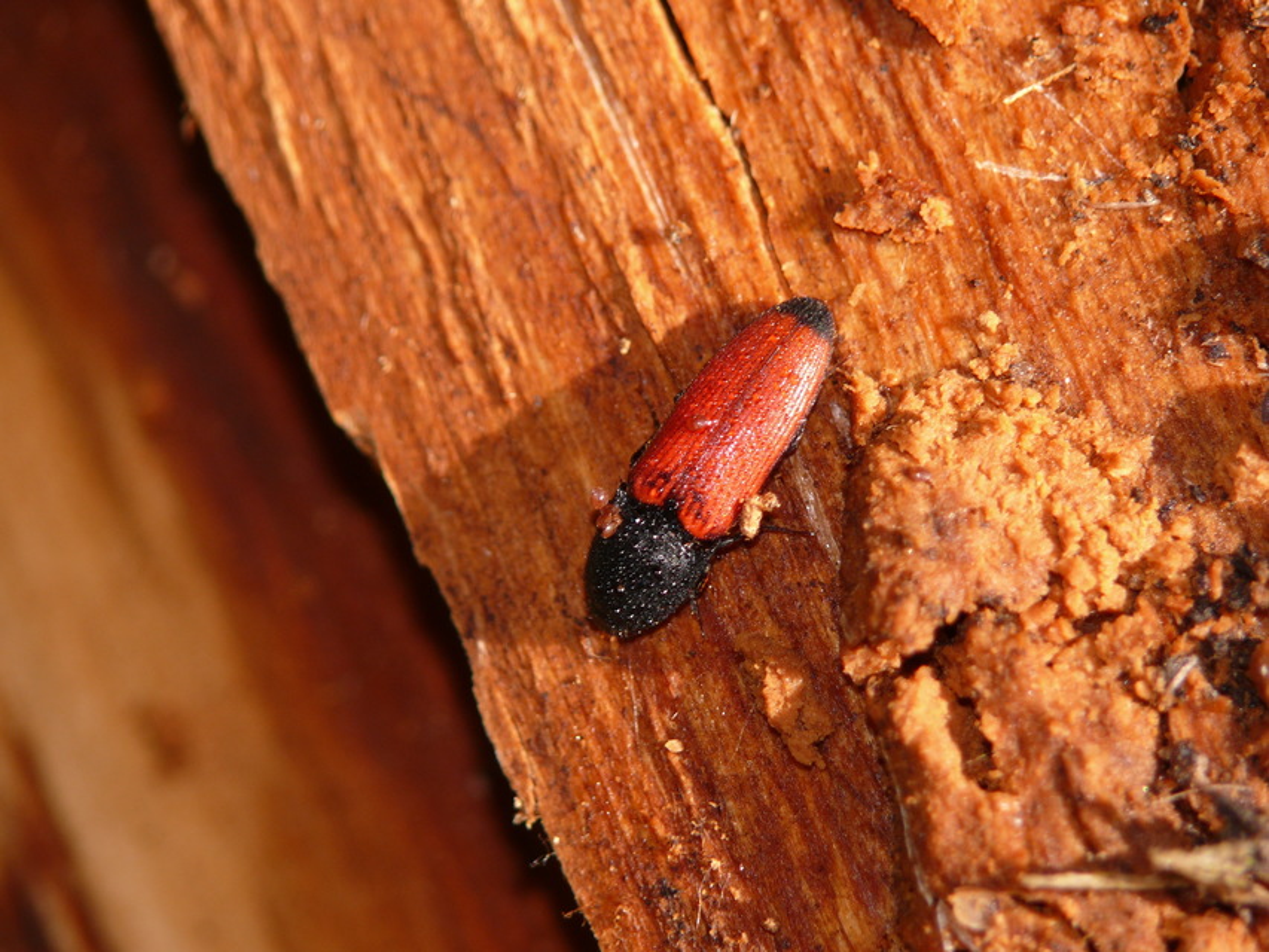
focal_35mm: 400
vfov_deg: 3.7
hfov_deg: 5.0
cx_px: 634
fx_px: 14666
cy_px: 476
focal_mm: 84.6
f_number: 5
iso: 100
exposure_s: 1/320
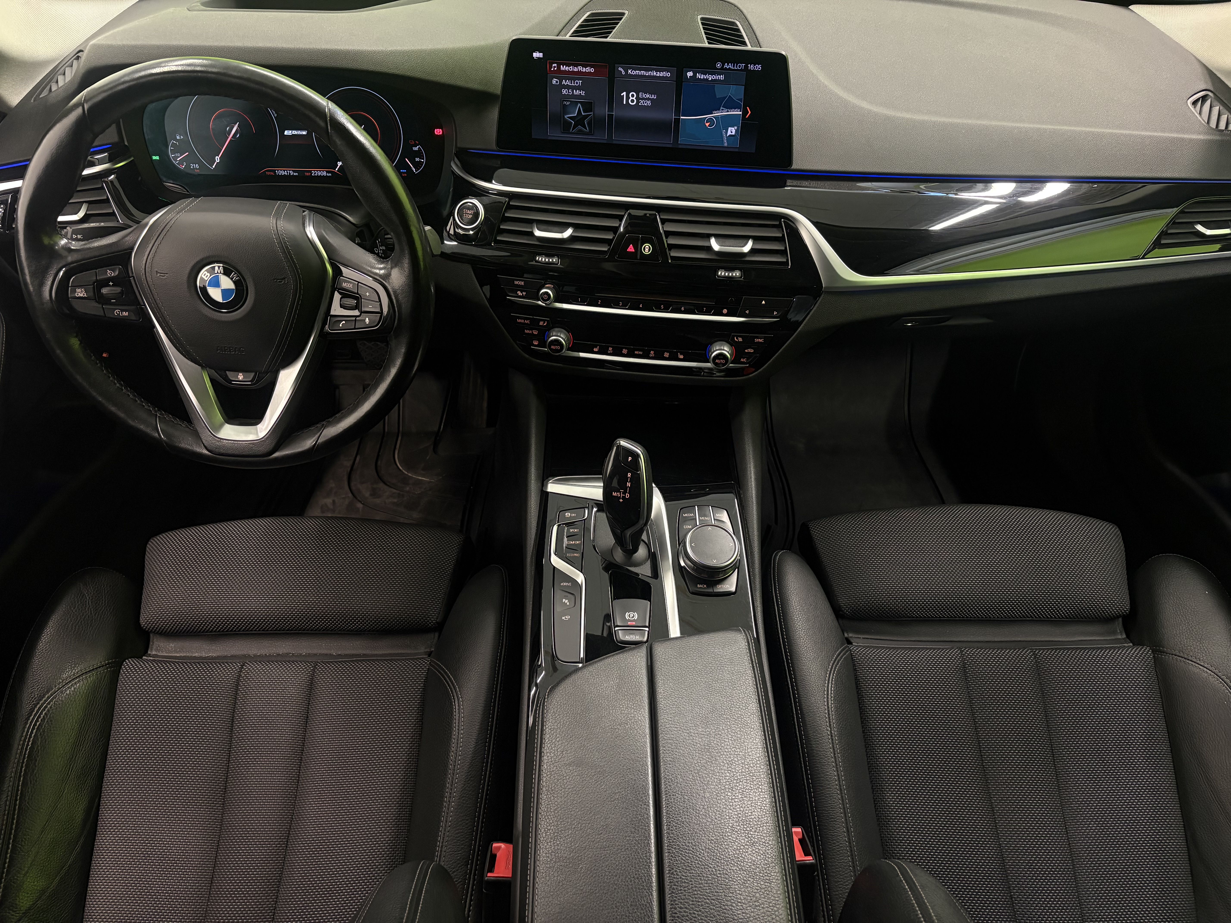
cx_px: 616
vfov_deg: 53.1
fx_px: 925
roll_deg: -0.5
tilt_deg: -43.2
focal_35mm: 26
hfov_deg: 67.3
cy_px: 462
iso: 250
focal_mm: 5.96
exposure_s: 1/50
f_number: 1.6
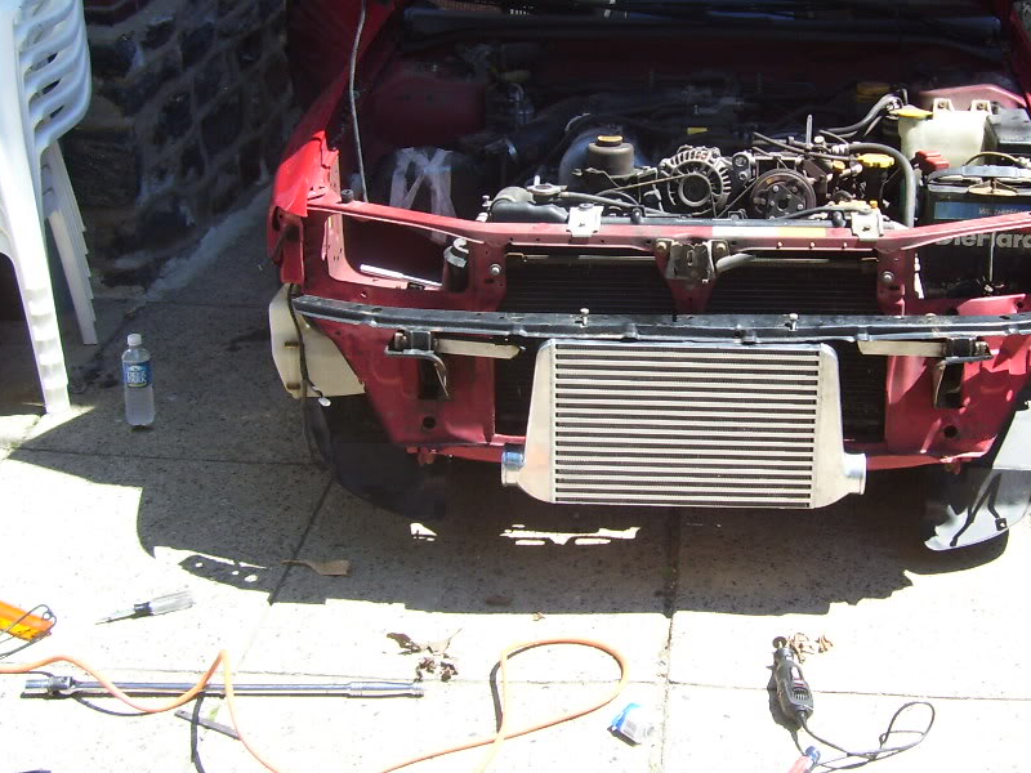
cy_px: 260
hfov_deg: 37.0
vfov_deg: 28.4
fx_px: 1519
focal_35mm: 51
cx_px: 702
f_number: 2.7
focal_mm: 5.6
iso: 80
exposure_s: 1/500
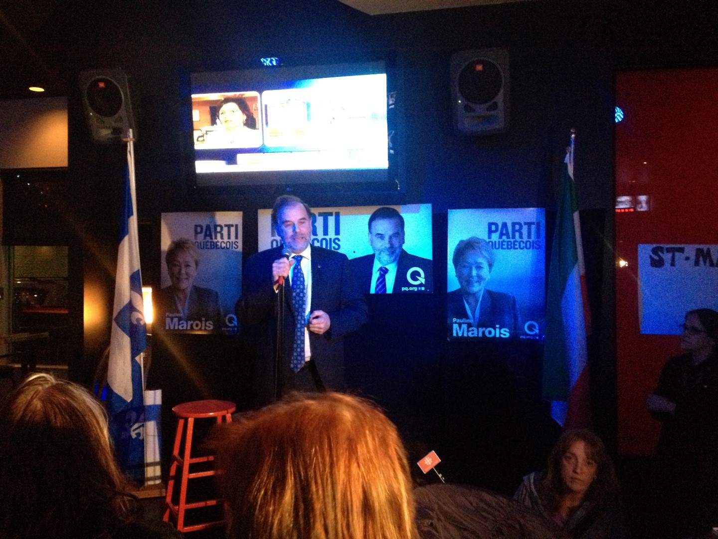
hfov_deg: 52.6
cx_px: 359
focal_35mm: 35
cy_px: 270
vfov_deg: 40.7
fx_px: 726
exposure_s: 1/15
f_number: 2.4
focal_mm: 4.28
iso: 800
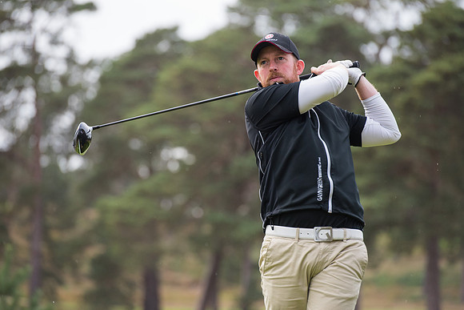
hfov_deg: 10.3
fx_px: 2578
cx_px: 232
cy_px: 155
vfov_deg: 6.9
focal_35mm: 200
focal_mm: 200
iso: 1000
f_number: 4
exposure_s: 1/1250
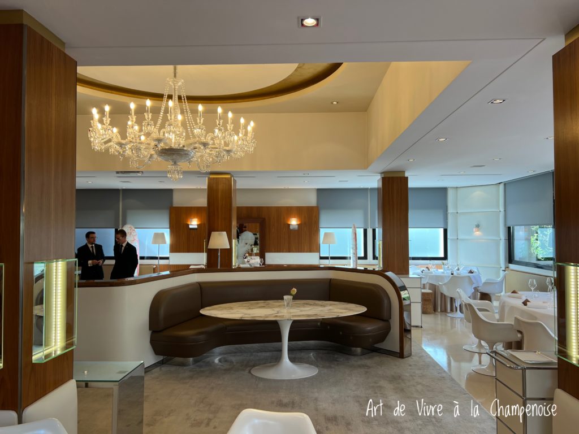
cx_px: 290
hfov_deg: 67.3
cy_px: 217
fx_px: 435
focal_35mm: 26
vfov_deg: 53.1
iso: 32
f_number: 1.5
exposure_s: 1/100
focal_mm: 5.7
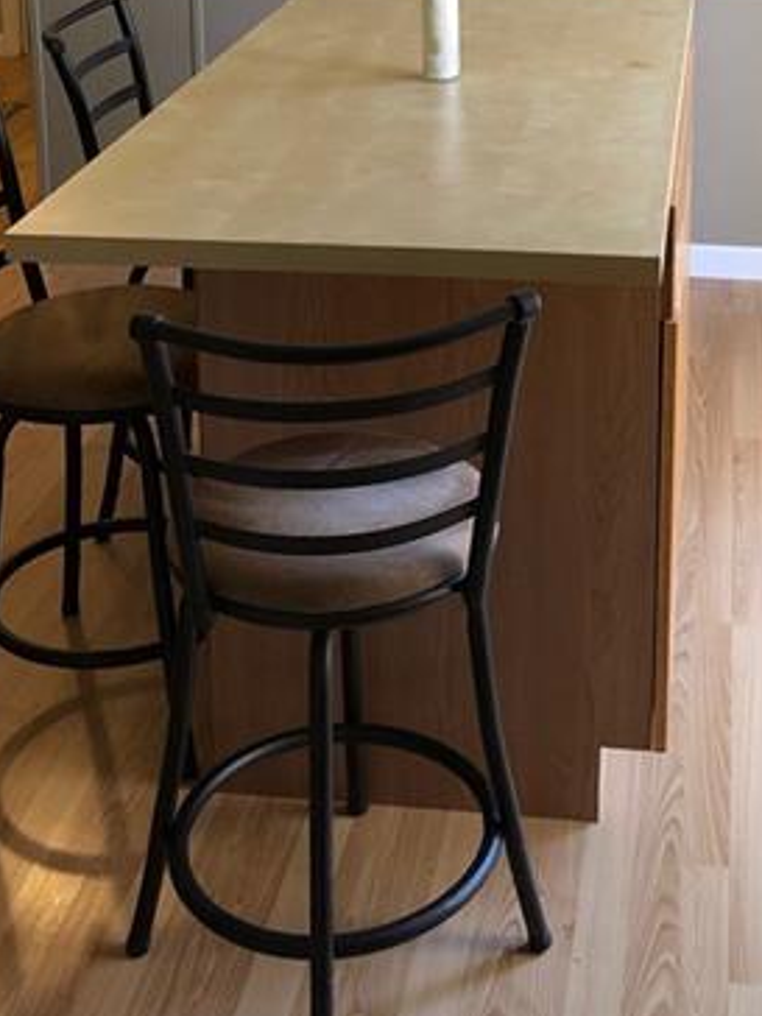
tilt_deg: -12.4
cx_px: 550
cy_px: 8
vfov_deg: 30.5
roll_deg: -0.3
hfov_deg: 24.6
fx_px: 1732
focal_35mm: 59
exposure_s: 1/20
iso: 40
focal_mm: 3.99
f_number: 1.8
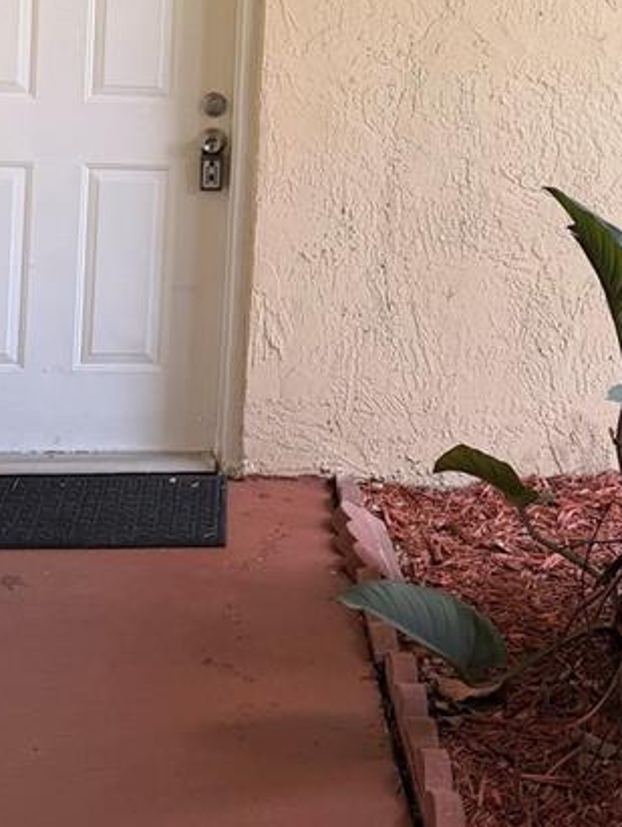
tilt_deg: -3.3
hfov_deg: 20.9
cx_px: 463
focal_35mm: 70
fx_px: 1674
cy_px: 40
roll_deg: -2.9
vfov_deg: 26.6
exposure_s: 1/199
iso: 64
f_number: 1.78
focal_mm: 6.76
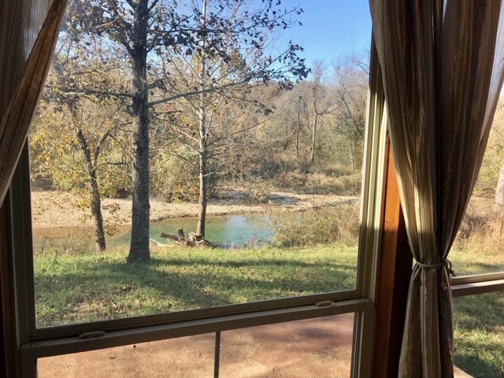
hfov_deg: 63.4
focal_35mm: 28
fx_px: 408
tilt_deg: -8.2
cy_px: 189
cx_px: 252
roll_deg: -2.3
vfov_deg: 49.7
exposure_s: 1/479
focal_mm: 3.99
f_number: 1.8
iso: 20
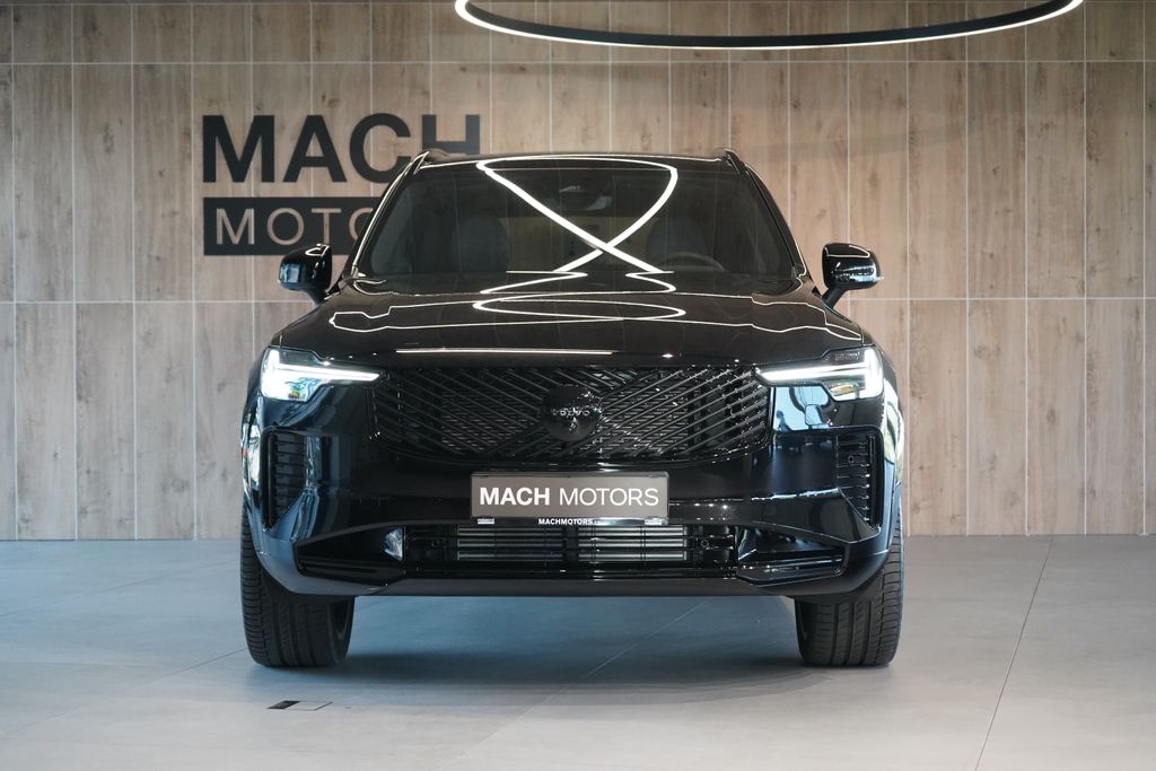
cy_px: 386
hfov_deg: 31.0
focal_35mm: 65
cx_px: 578
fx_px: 2087
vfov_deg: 20.9
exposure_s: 1/160
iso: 6400
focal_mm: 65
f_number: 5.6
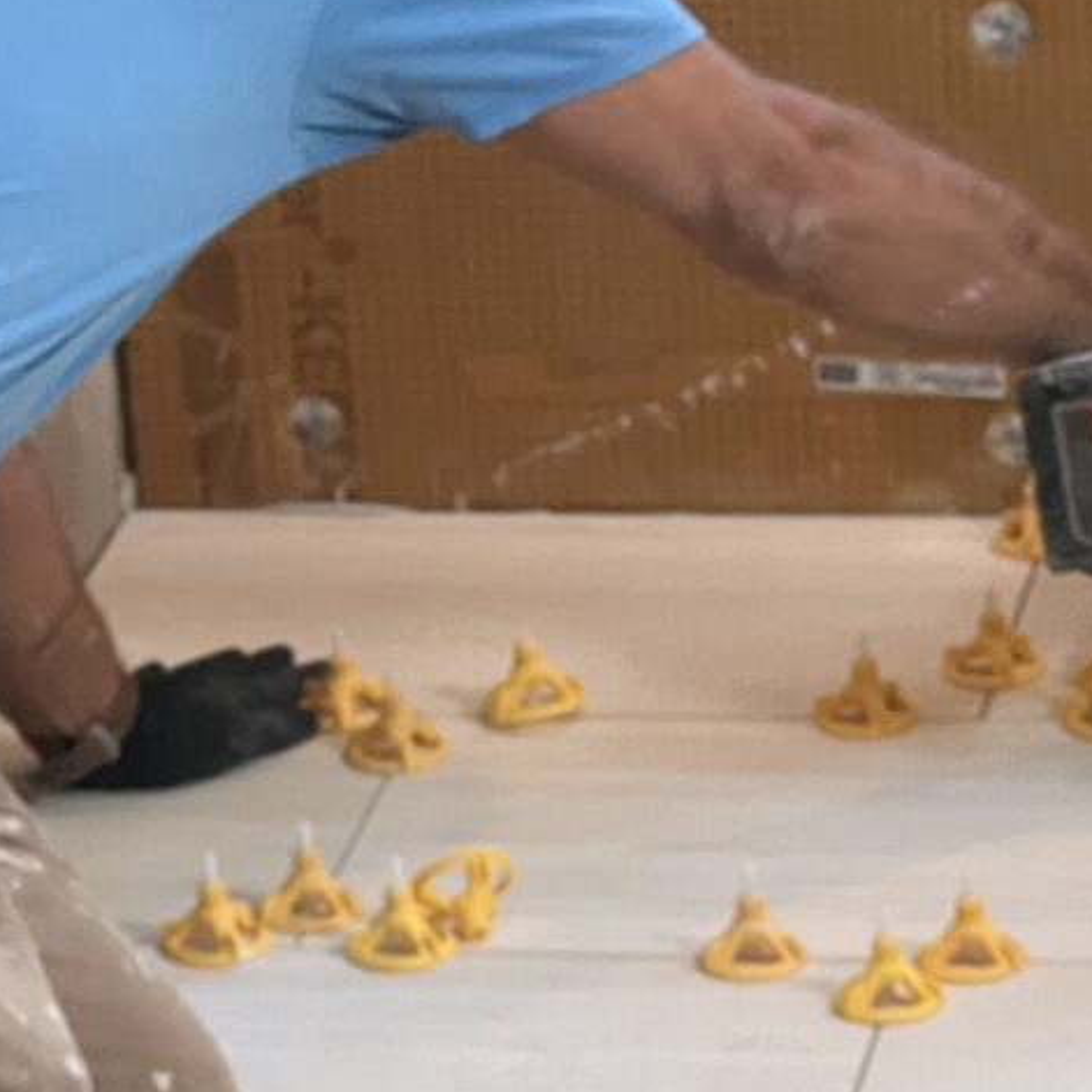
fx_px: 5282
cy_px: 413
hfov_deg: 11.8
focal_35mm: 148
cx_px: 547
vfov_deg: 11.8
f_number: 2.8
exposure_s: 1/60
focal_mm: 9
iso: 200
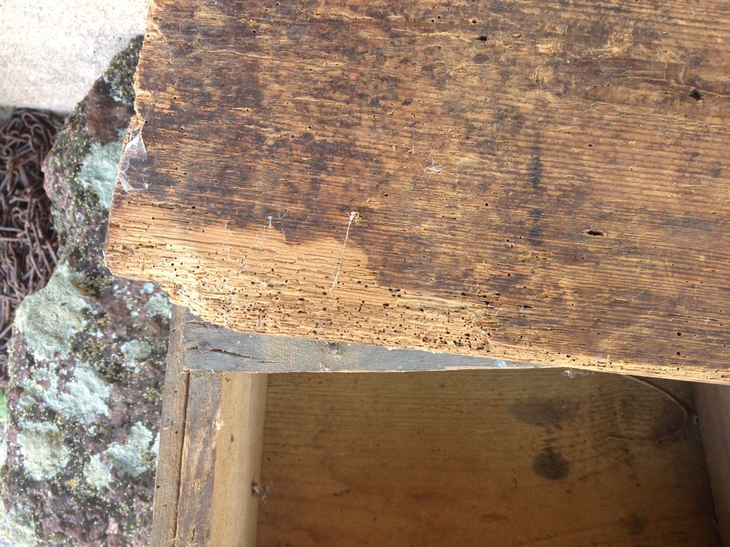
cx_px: 365
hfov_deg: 52.6
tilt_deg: -79.4
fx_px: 738
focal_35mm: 35
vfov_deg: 40.7
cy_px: 274
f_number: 2.4
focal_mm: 4.28
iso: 50
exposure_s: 1/24
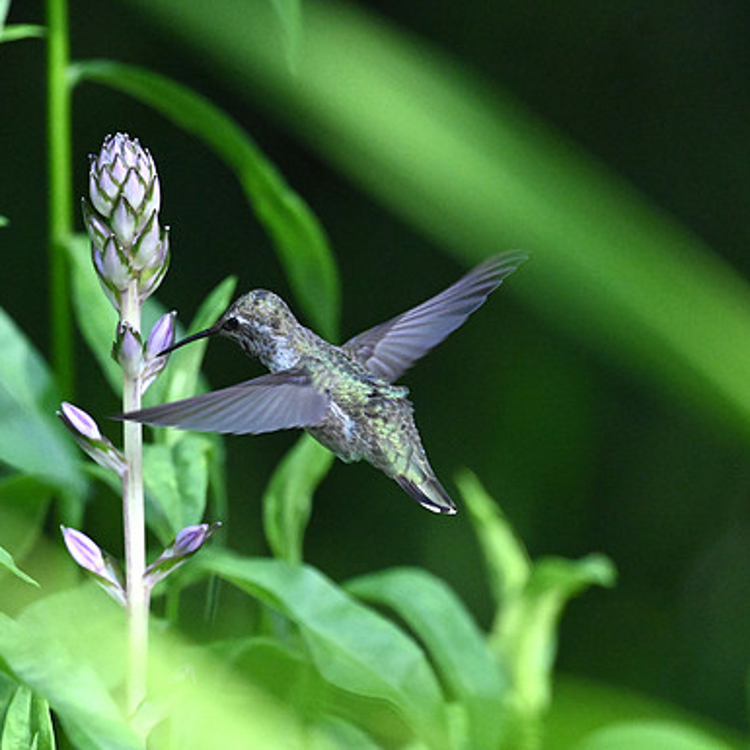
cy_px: 375
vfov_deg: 2.3
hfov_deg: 2.3
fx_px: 18850
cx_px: 436
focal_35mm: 769
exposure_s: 1/1600
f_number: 6.3
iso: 6400
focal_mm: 600
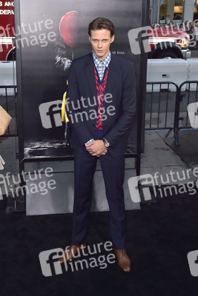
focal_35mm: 36
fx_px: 297
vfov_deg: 53.1
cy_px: 148
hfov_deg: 36.9
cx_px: 99
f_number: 6.3
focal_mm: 36
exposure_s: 1/320
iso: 640
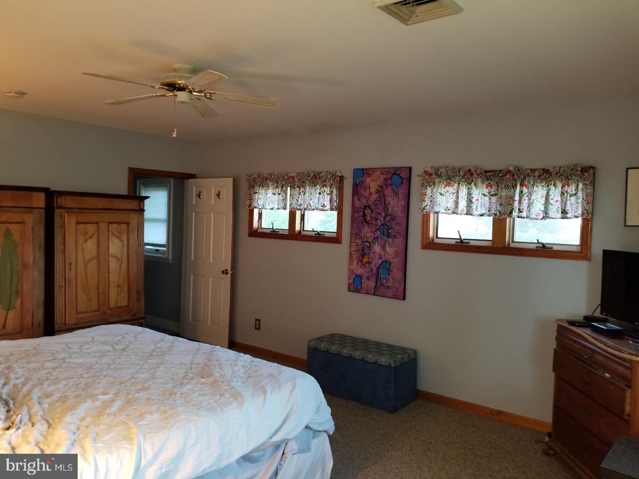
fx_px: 480
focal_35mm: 26
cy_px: 240
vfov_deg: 53.1
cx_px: 320
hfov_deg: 67.3
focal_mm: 4.25
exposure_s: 1/24
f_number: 1.7
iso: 160
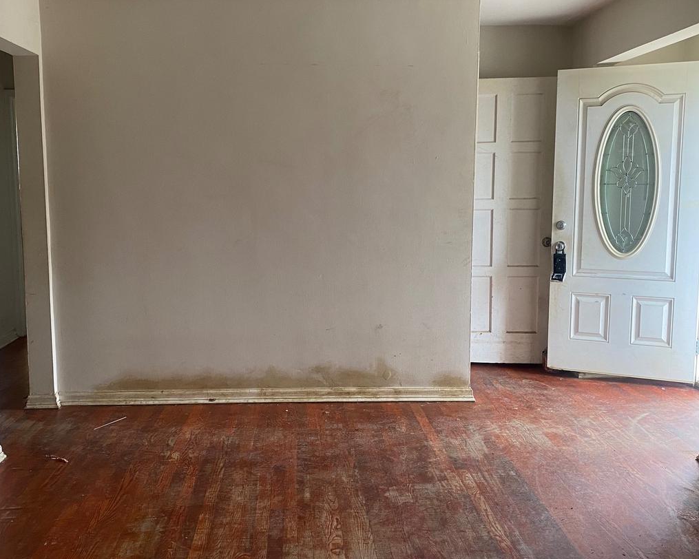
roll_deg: +0.3
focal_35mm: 36
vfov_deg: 41.2
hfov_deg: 50.2
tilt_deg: -7.5
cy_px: 271
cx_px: 314
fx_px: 745
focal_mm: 4.25
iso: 125
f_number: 1.8
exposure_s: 1/68
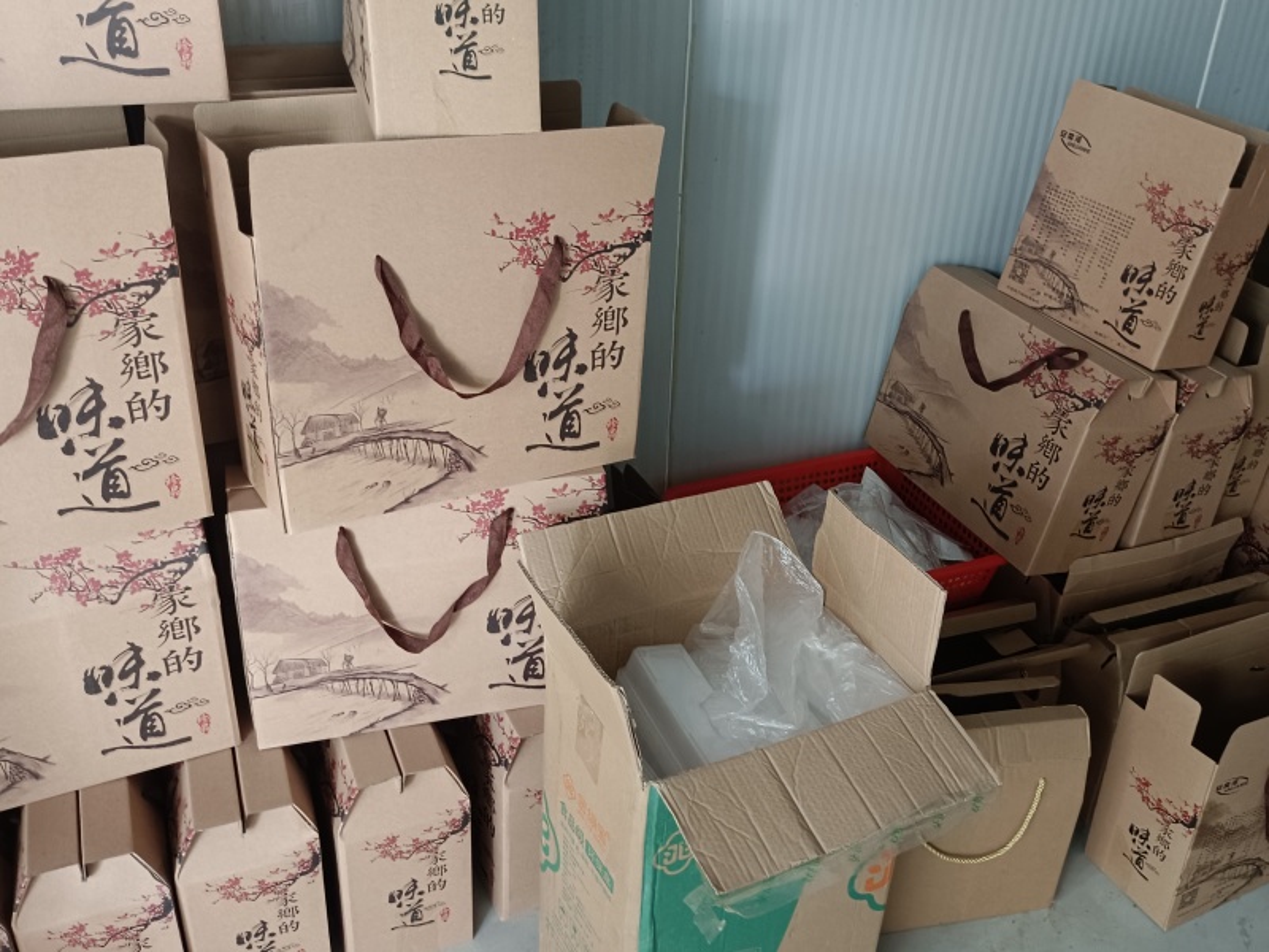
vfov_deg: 42.9
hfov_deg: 55.4
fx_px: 1210
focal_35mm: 33
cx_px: 634
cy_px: 476
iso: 3394
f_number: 1.79
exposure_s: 1/16.7
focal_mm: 4.71
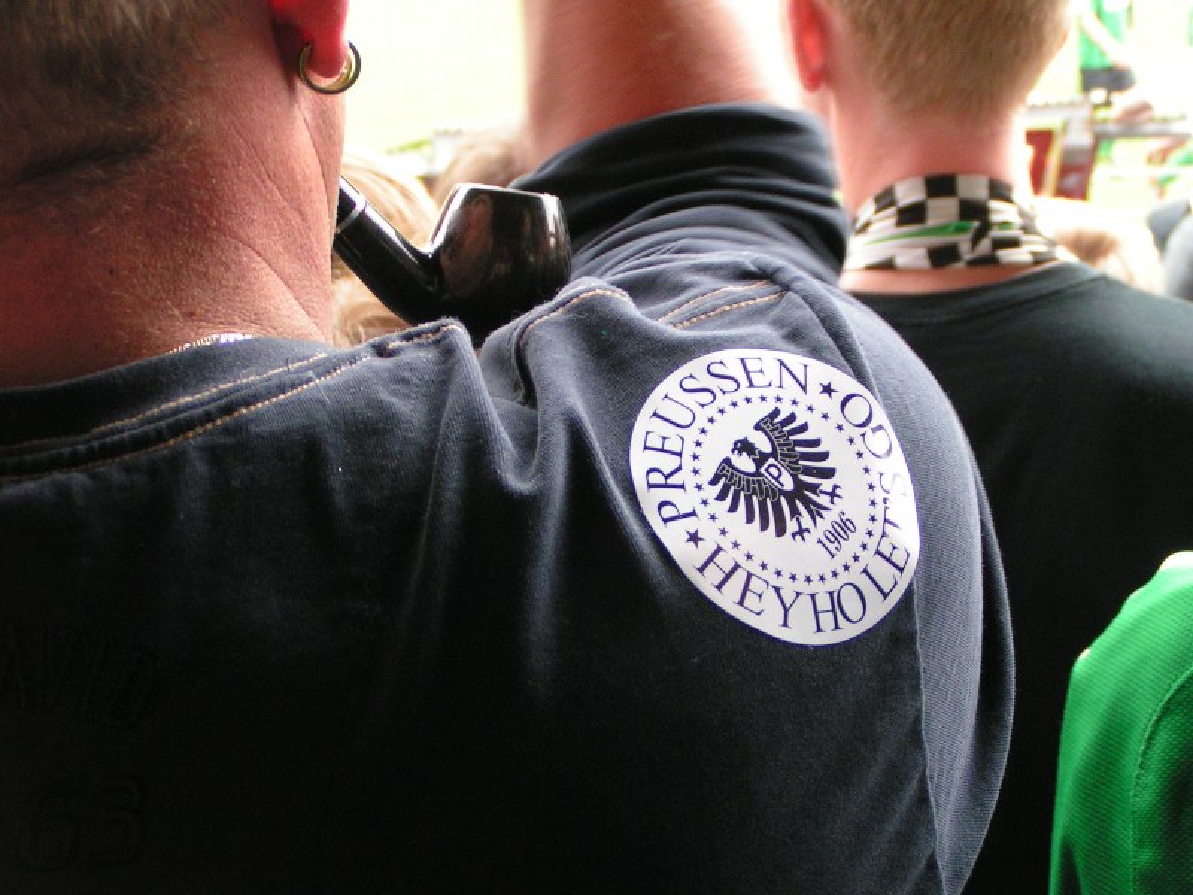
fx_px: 2585
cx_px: 596
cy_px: 448
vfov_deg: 19.6
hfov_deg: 26.0
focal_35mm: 75
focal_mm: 11.5
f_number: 3.2
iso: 160
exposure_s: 1/60
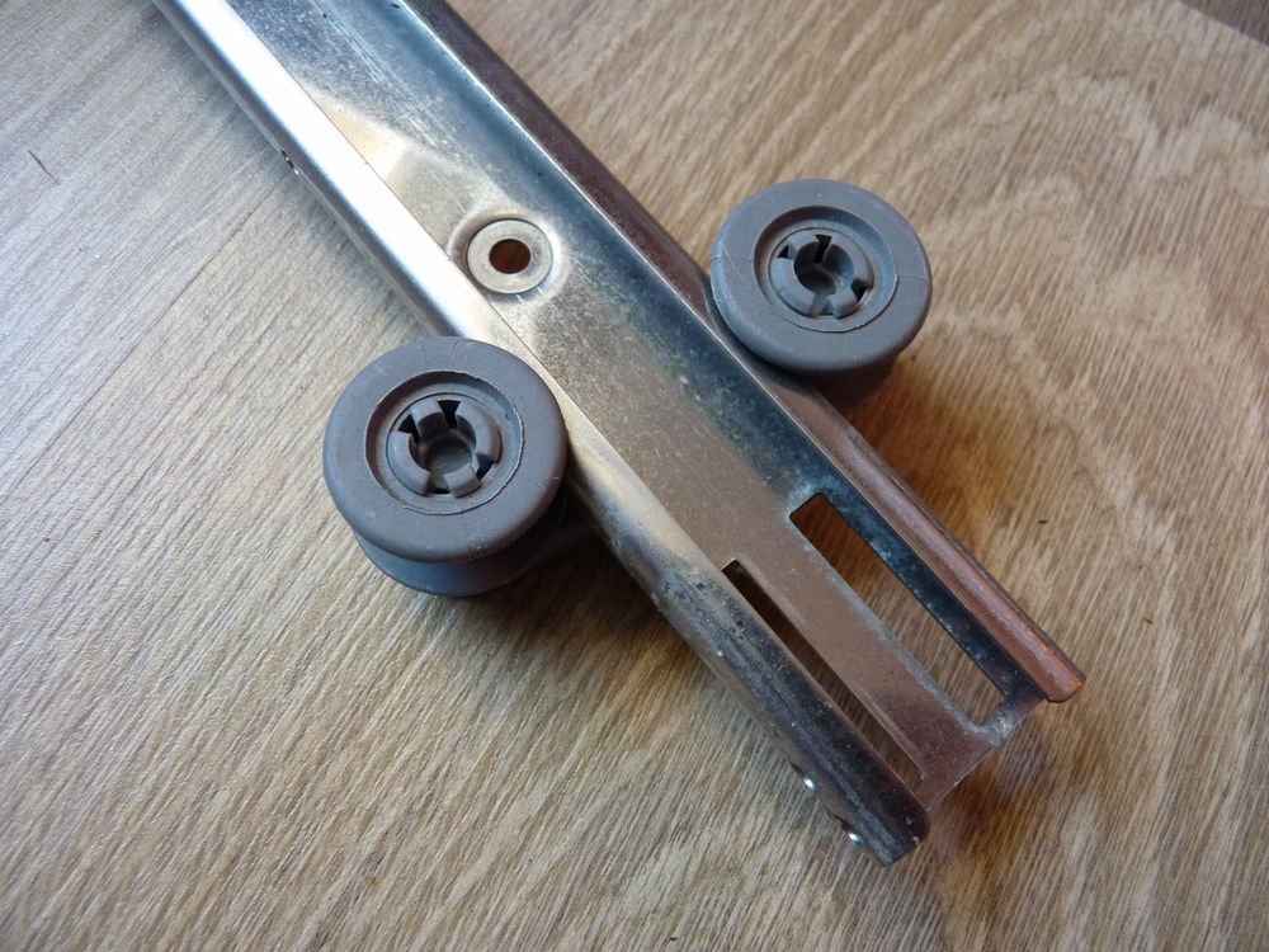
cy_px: 476
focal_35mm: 27
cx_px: 634
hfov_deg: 65.3
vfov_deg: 51.4
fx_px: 990
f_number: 2.8
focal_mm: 4.8
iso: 250
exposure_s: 1/30
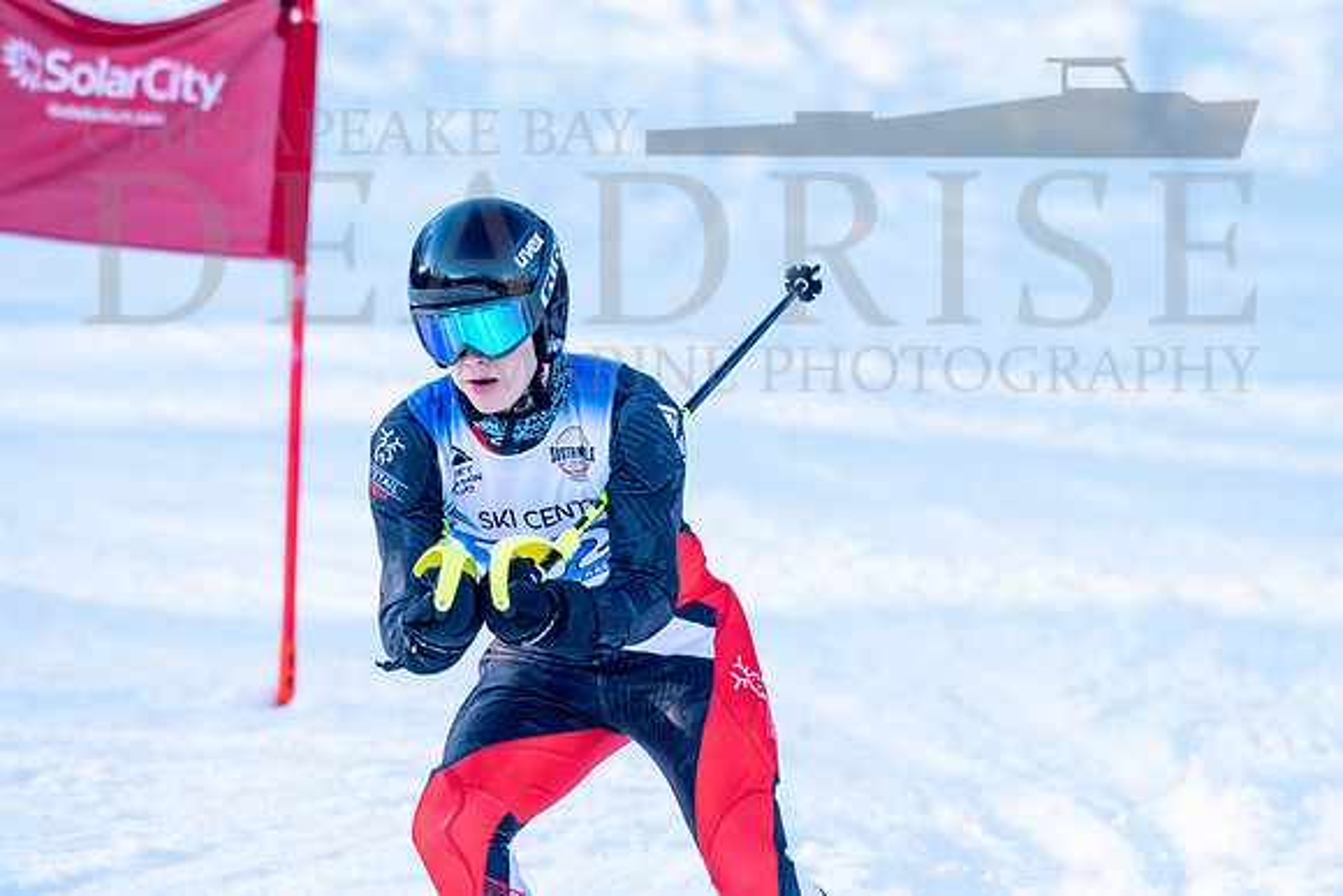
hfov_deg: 3.2
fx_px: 23894
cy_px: 384
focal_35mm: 640
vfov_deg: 2.1
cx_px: 768
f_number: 8
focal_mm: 560
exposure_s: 1/2000
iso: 2000
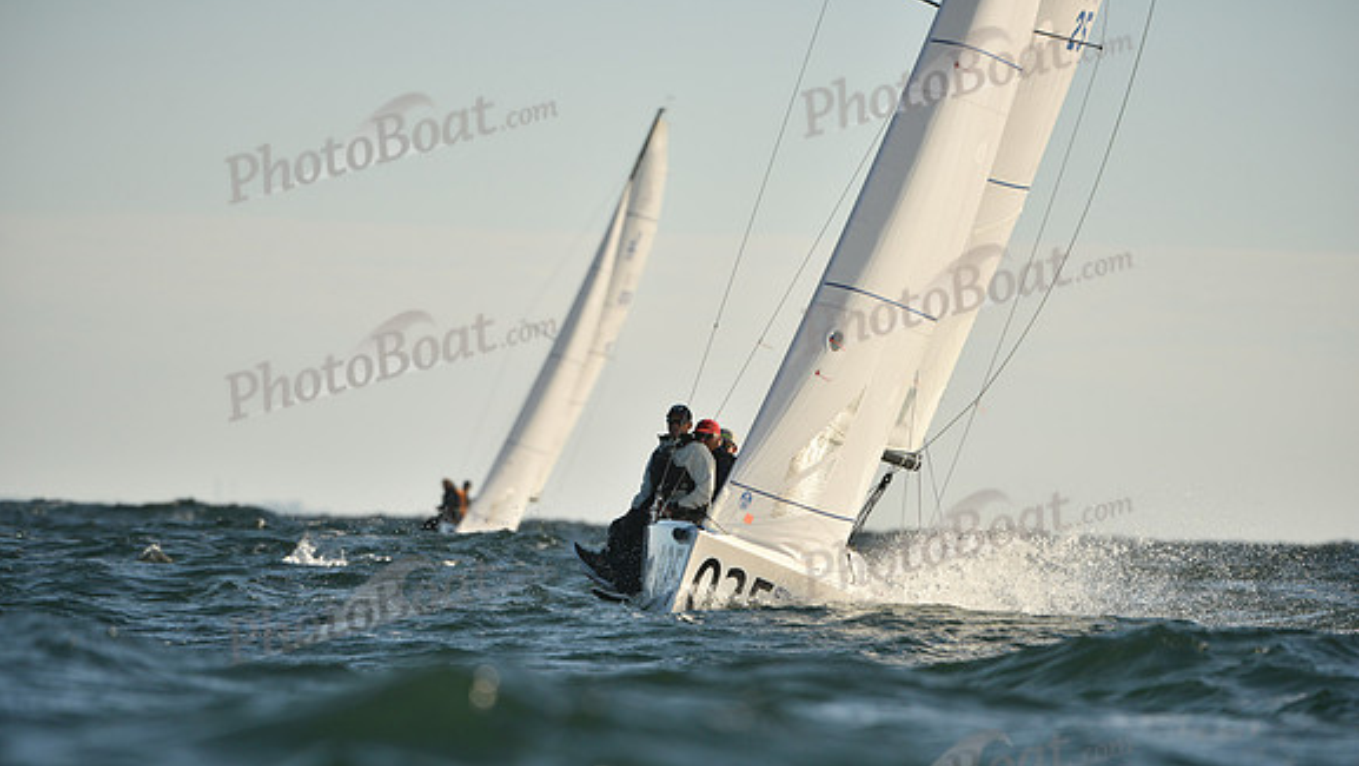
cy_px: 449
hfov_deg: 5.1
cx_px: 681
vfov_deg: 2.9
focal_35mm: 421
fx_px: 15176
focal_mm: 400
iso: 320
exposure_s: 1/2500
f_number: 5
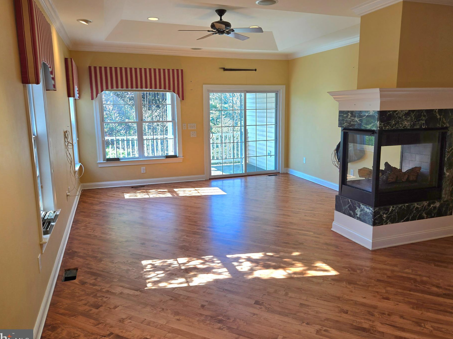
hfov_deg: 67.3
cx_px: 227
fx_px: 340
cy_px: 158
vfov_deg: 53.0
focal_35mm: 26
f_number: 1.8
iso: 32
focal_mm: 5.4
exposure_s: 1/120
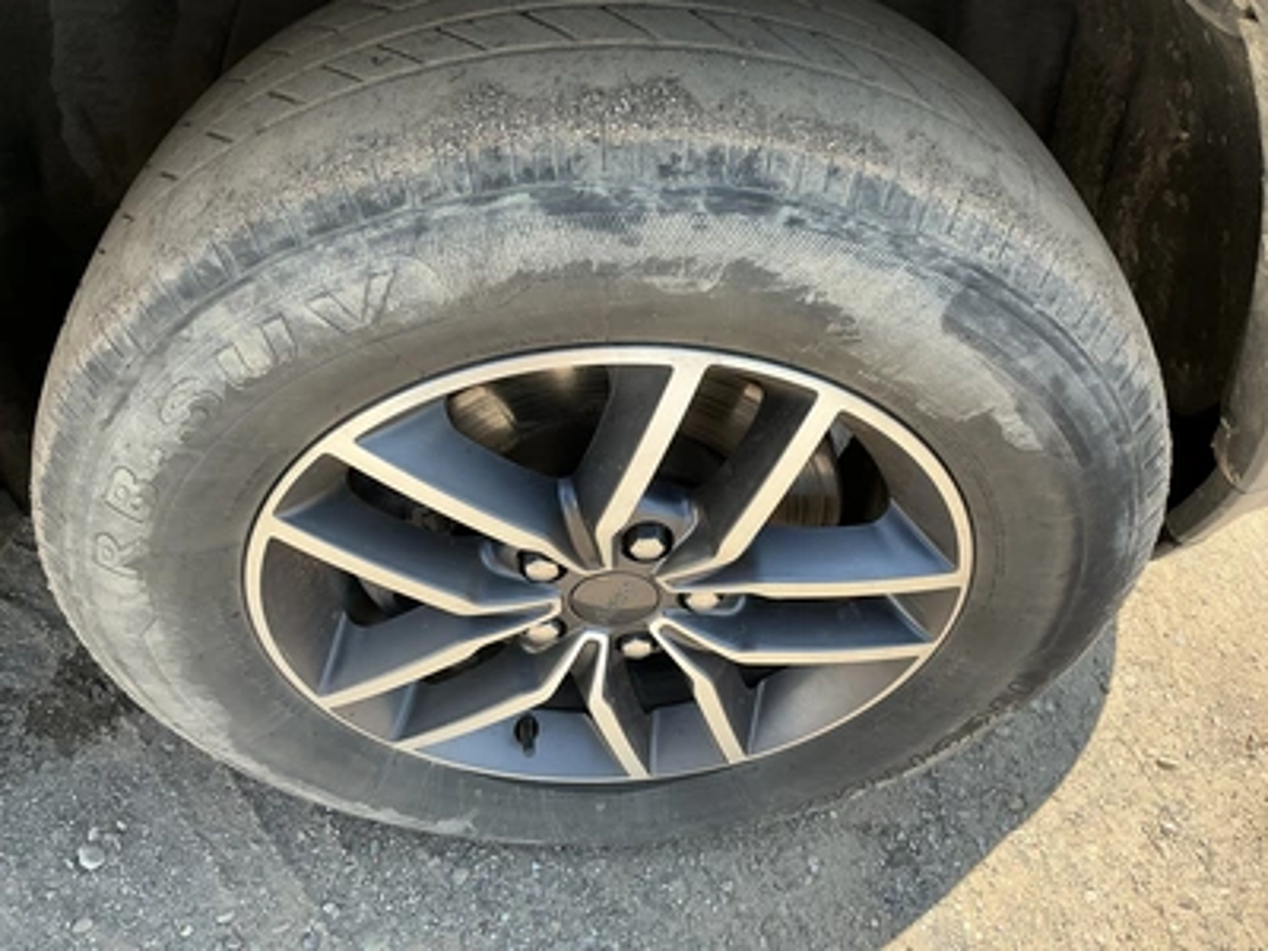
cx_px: 634
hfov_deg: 63.4
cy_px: 476
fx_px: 1026
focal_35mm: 28
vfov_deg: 49.7
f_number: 1.8
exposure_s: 1/286
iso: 25
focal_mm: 3
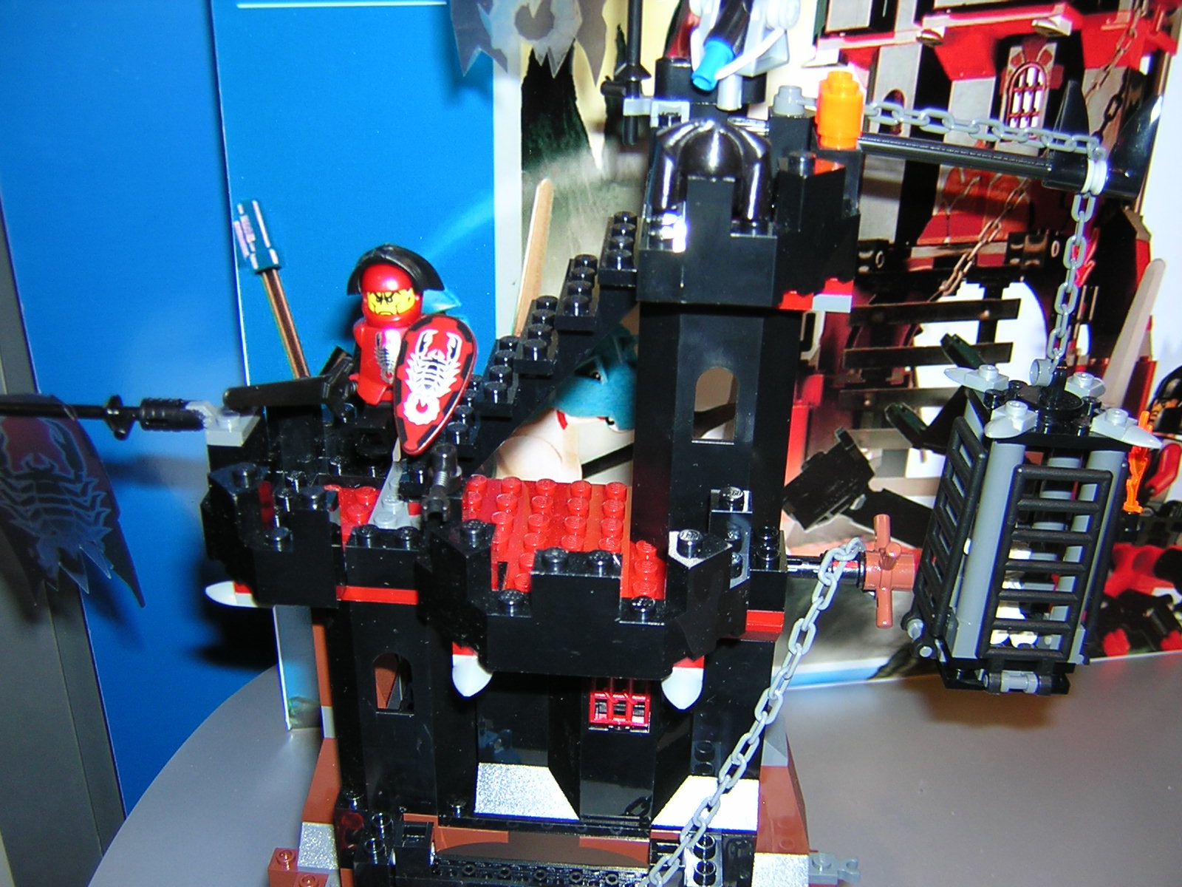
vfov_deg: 39.7
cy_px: 444
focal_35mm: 36
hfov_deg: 51.4
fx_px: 1229
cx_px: 591
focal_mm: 4.7
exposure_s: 1/60.1
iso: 100
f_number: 2.6
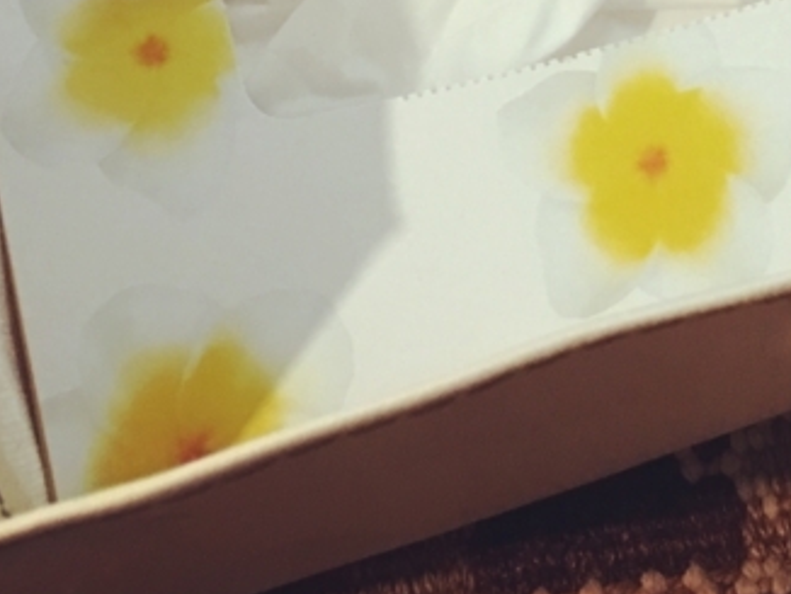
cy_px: -252
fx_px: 2081
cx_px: 759
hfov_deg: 20.9
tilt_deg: -64.8
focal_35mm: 91
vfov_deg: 15.2
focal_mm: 4.15
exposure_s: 1/4
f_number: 2.2
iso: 64
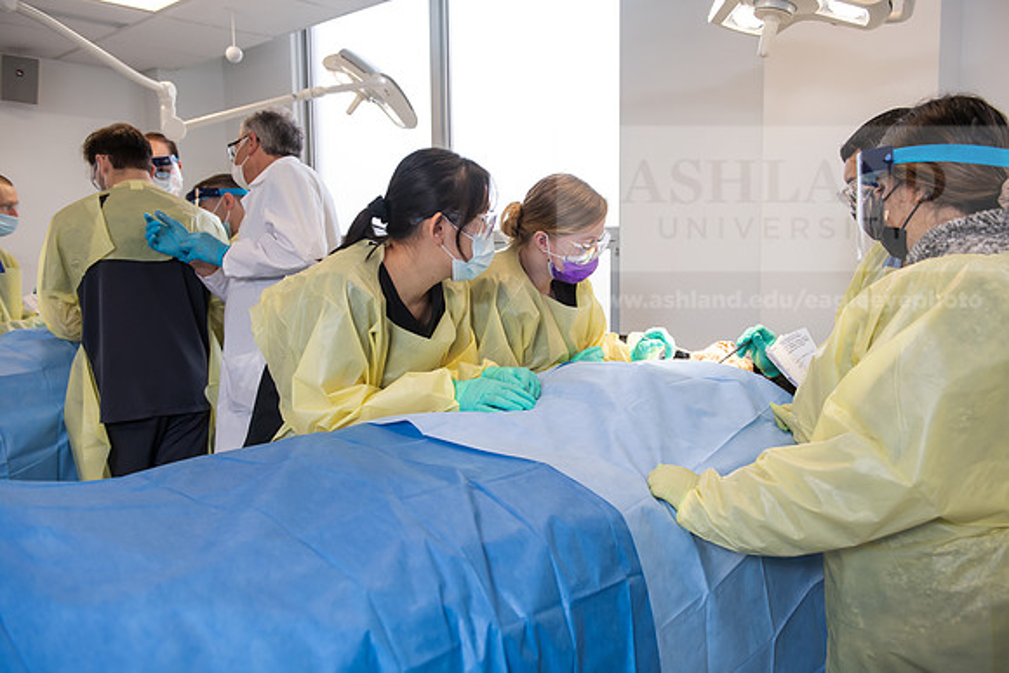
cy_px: 336
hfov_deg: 60.3
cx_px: 504
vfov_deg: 42.3
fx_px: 869
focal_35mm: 31
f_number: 4
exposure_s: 1/200
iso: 500
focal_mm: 31
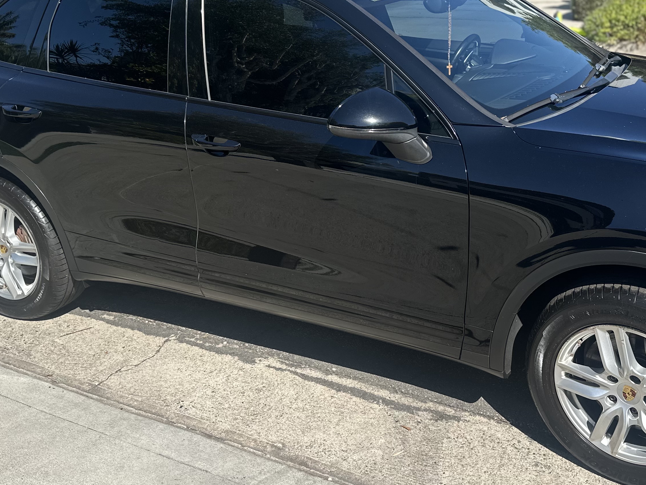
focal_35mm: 43
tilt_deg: -13.8
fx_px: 803
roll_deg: +1.5
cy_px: 174
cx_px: 384
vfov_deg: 33.4
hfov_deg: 43.6
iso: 80
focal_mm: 6.86
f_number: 1.78
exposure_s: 1/2967
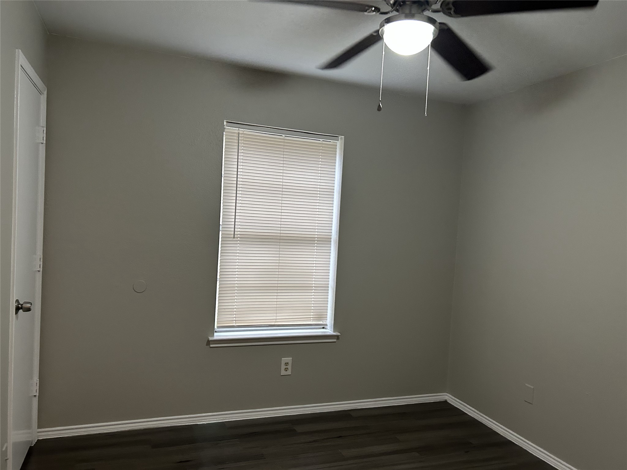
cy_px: 235
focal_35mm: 26
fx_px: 471
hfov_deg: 67.3
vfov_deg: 53.1
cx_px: 314
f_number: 1.5
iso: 250
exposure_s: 1/60
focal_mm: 5.7
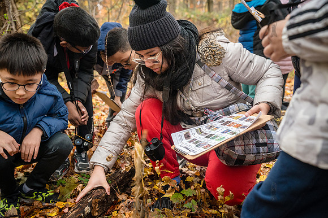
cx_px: 164
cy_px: 109
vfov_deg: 37.8
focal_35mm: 35
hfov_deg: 54.5
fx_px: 319
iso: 4000
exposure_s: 1/200
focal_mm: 35
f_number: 4
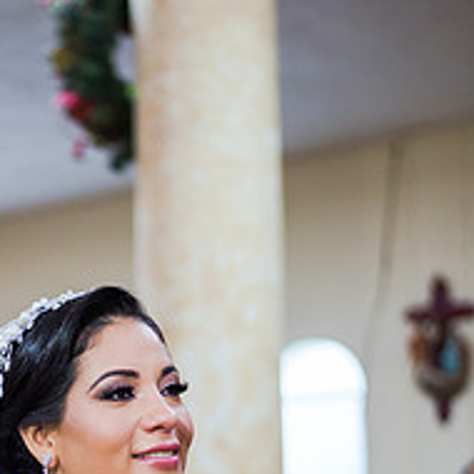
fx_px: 2014
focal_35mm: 130
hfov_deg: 13.3
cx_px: 22
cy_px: 473
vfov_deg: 13.2
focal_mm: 50
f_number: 1.8
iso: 1600
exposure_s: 1/320
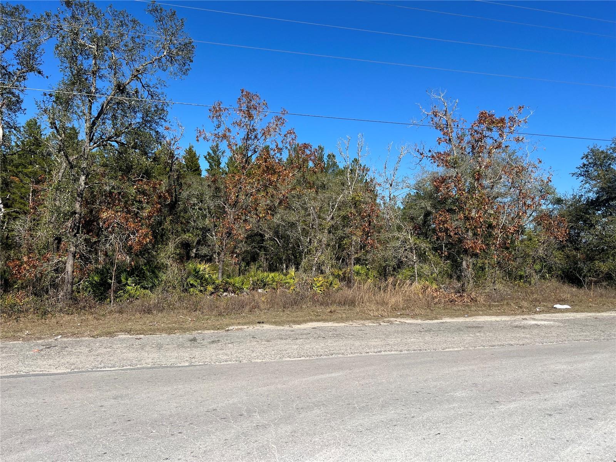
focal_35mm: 26
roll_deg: -2.0
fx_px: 463
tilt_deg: +2.2
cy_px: 231
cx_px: 308
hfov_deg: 67.3
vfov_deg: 53.1
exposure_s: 1/4831
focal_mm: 5.7
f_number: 1.5
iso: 50
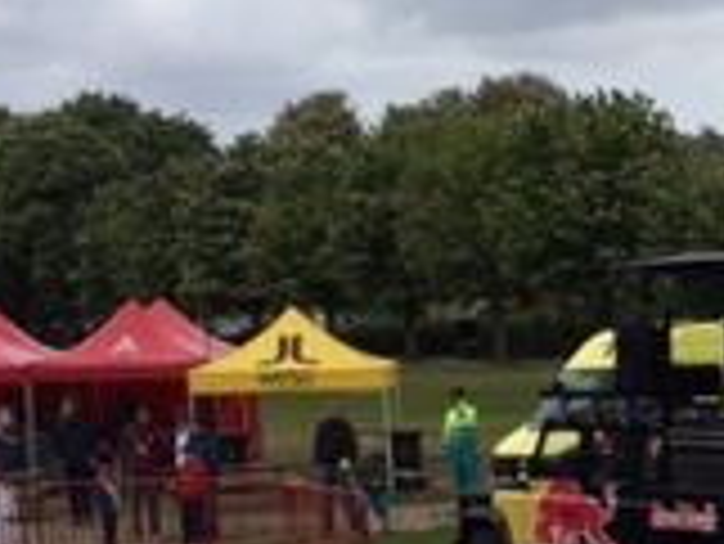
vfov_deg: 12.5
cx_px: 944
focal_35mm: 115
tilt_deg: -7.6
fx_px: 2407
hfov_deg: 16.2
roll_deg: +2.7
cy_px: 710
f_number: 2.2
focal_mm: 4.15
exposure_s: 1/2475
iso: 32
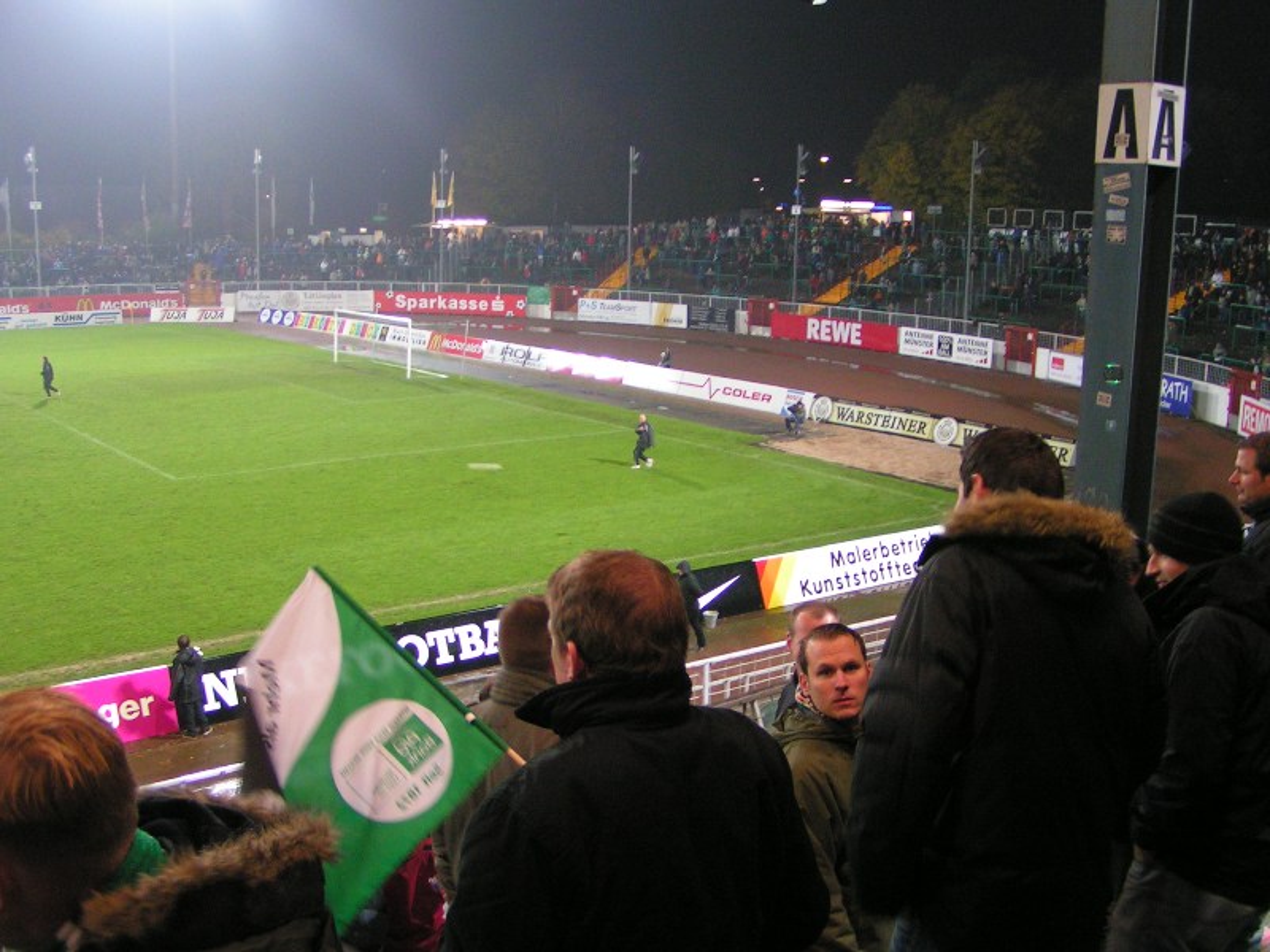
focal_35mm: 38
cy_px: 476
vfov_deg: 37.7
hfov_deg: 49.0
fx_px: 1394
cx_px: 635
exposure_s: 1/25
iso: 200
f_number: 2.8
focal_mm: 5.8
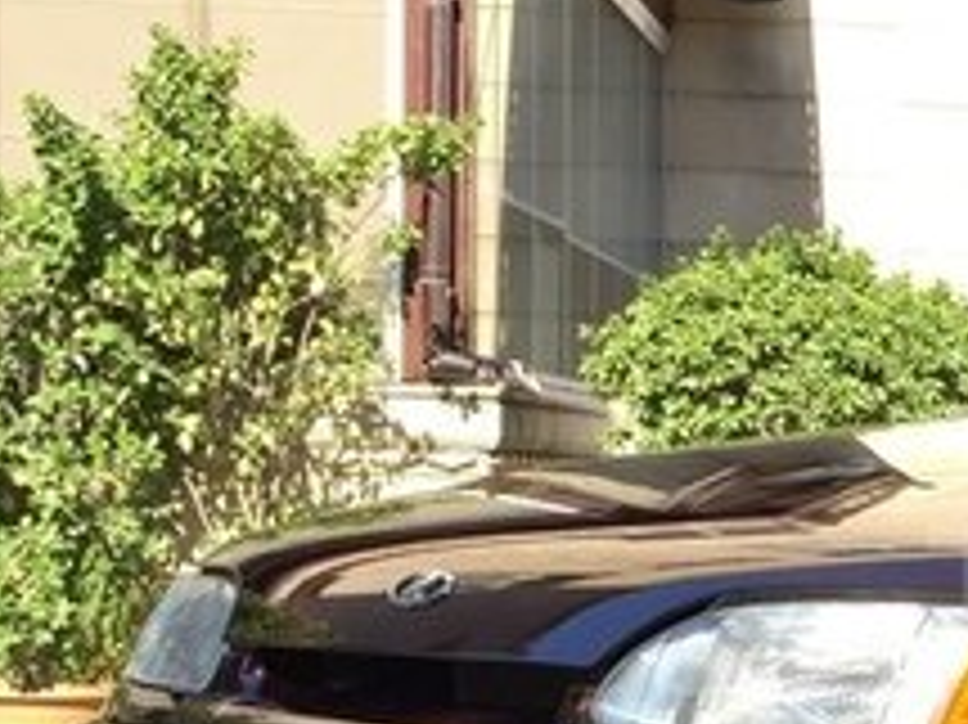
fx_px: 2487
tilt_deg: -1.5
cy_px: 591
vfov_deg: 16.4
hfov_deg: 19.6
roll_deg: -1.7
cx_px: 1387
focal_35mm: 89
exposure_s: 1/471
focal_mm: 4.15
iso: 32
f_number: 2.2
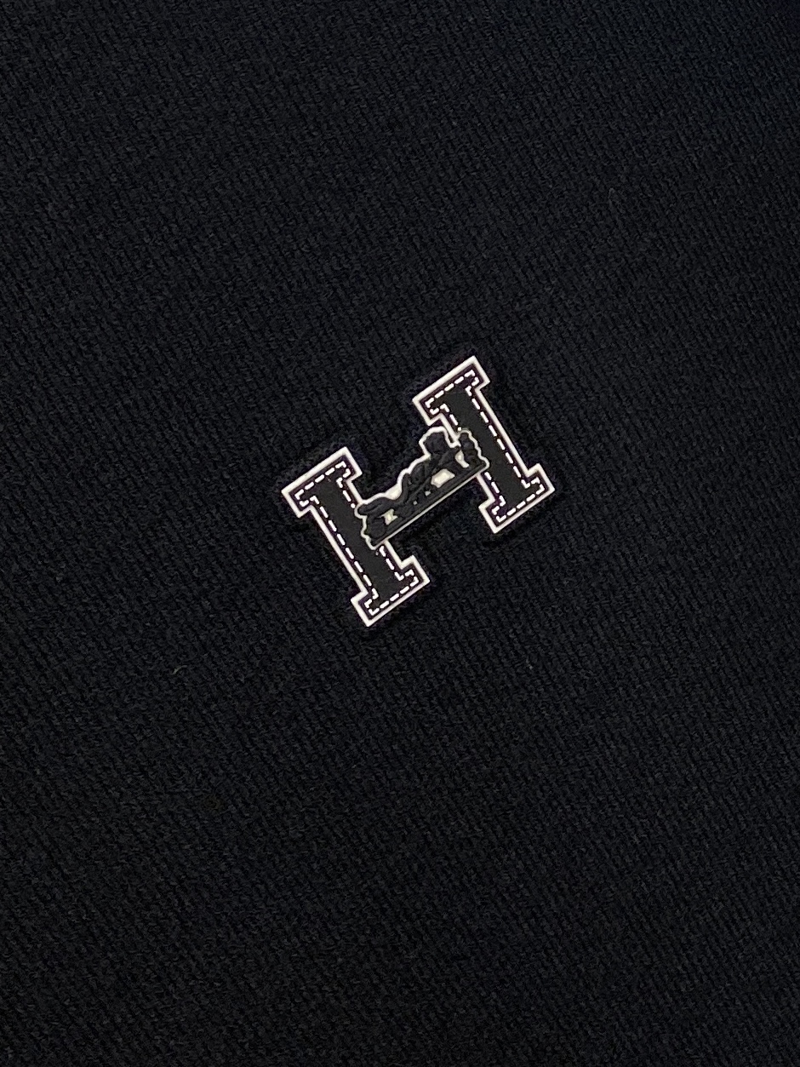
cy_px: 534
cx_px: 400
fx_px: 801
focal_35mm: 26
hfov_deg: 53.1
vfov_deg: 67.3
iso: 100
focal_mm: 4.25
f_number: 1.8
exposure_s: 1/121
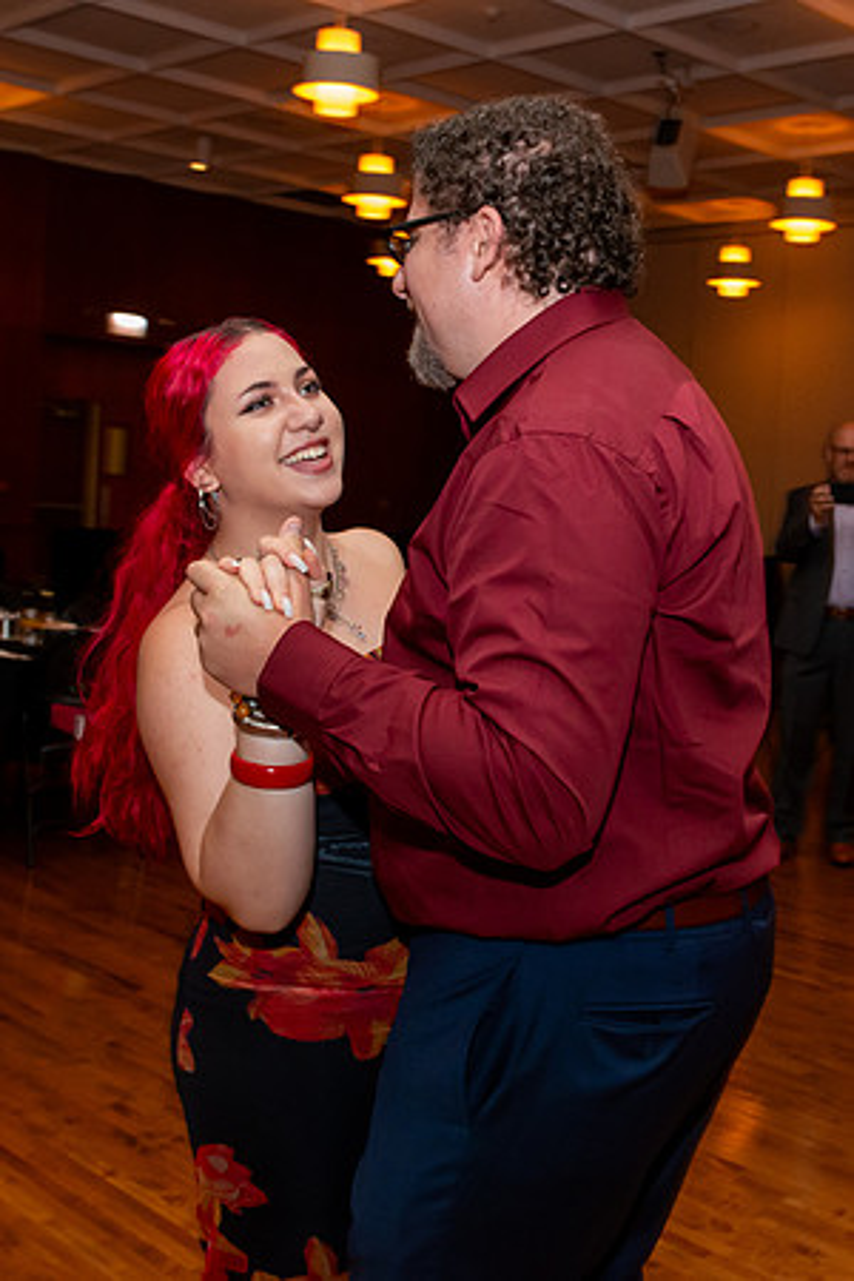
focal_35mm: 44
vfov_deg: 44.6
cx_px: 458
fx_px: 1552
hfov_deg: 30.8
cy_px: 518
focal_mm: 24
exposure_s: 1/60
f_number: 5.6
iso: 4000
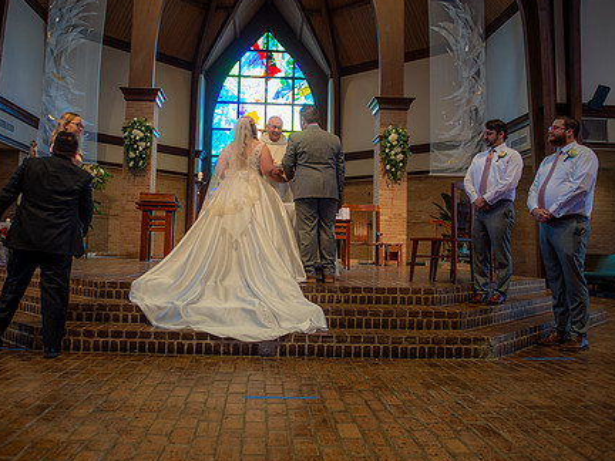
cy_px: 196
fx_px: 551
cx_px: 283
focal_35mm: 31
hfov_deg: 58.3
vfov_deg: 45.3
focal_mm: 24
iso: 640
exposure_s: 1/100
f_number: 2.8
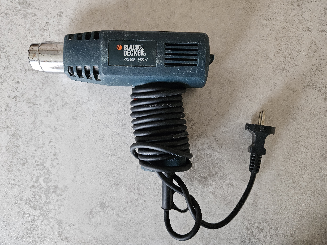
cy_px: 122
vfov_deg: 58.9
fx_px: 217
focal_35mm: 23
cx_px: 164
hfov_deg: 73.9
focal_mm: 5.4
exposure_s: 1/101
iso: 800
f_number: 1.8
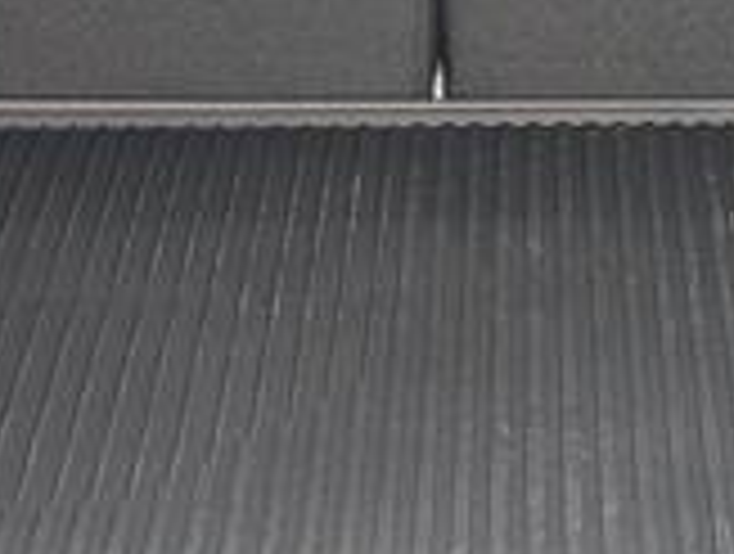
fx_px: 4080
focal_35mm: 192
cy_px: -185
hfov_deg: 10.2
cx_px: 725
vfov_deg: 7.7
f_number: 1.68
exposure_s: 1/526
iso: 21
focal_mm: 6.9
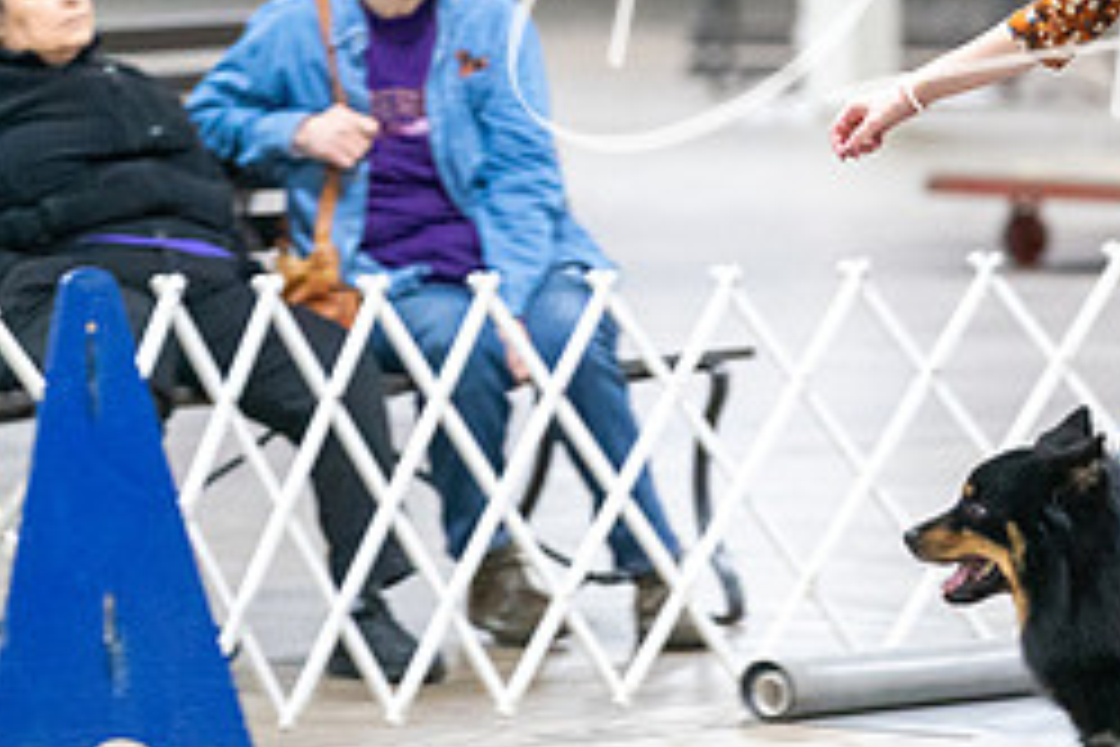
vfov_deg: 3.6
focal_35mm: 384
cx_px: 1160
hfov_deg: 5.4
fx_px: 11946
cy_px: 232
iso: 6400
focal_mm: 165
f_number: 2.8
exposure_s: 1/200
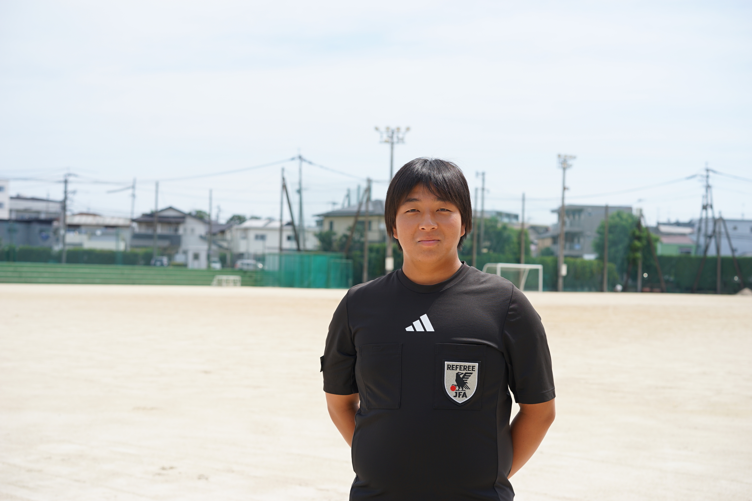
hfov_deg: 36.2
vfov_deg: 24.6
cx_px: 376
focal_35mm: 55
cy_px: 250
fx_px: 1149
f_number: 5
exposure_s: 1/400
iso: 100
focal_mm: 55
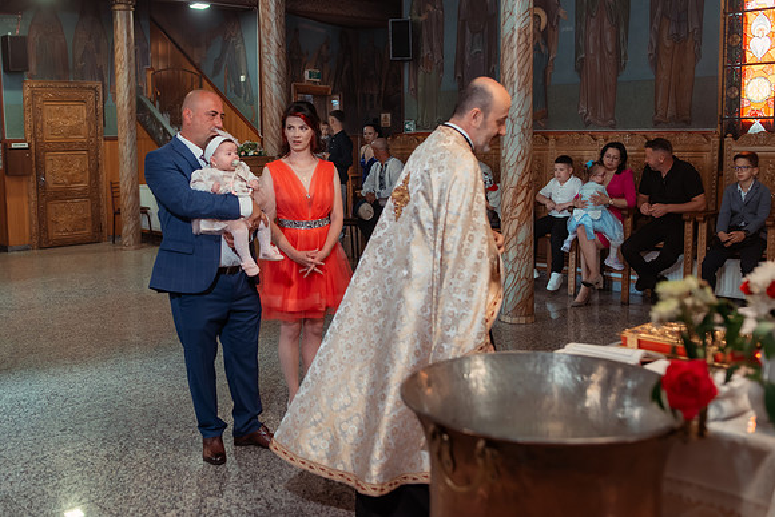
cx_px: 347
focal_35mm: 39
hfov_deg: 49.9
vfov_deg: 34.5
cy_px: 232
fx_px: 832
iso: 1600
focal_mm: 35
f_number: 2.8
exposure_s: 1/200
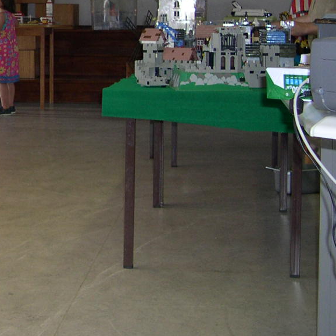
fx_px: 1021
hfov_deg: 17.7
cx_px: -73
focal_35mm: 93
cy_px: 20
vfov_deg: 18.3
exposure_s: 1/60
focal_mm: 8
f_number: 2.8
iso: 168
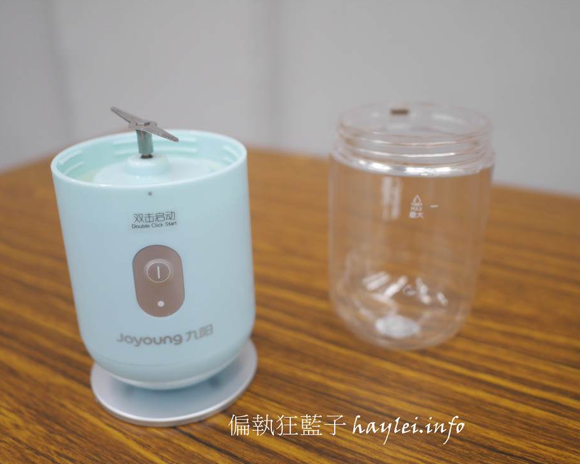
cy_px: 236
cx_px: 293
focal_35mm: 32
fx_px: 549
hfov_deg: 55.7
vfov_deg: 45.8
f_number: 1.7
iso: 200
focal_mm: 15
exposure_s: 1/60
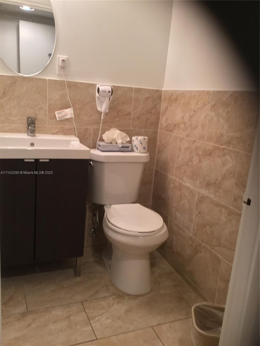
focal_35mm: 31
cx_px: 130
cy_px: 173
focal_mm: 3.3
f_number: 2.4
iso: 125
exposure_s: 1/30
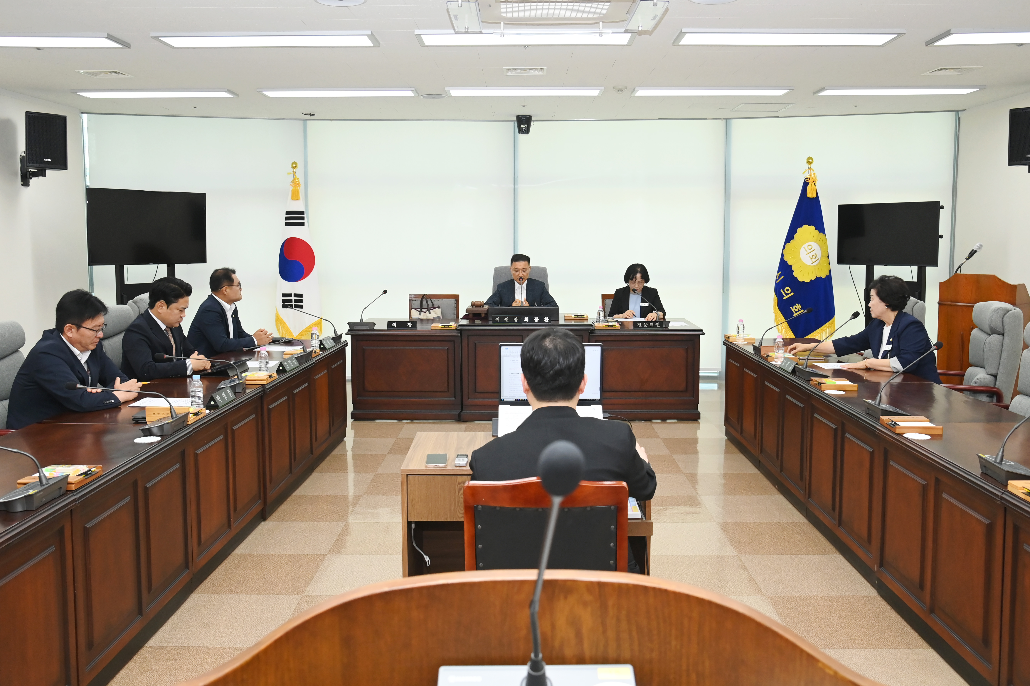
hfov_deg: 61.9
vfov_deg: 43.6
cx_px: 515
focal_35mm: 30
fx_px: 858
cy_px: 343
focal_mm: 30
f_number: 6.3
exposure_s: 1/250
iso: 2500
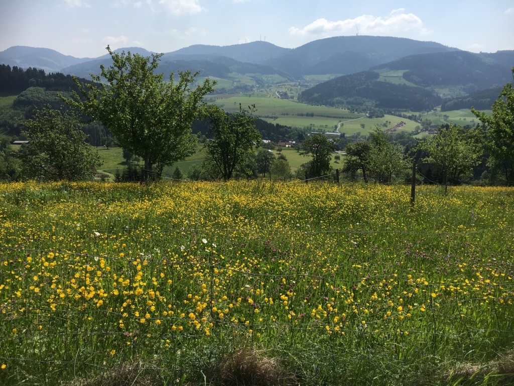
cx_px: 257
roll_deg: -0.5
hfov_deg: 61.7
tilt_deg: -12.3
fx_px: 431
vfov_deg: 48.2
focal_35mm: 29
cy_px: 193
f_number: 2.2
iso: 25
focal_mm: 4.15
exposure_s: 1/2331
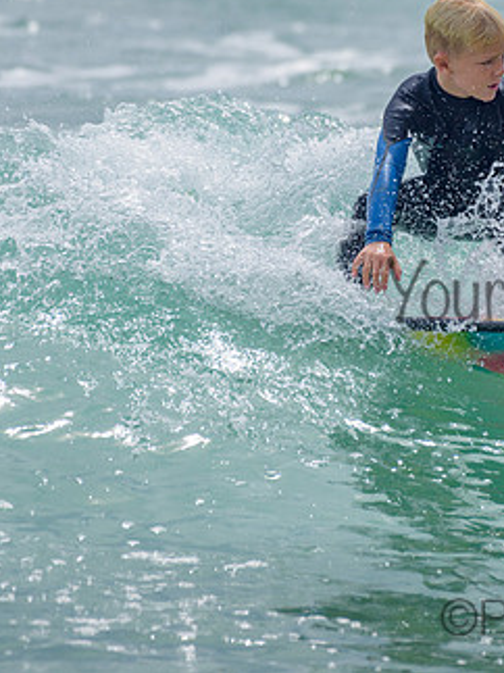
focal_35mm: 1059
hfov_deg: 1.4
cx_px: 466
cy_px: 181
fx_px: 20572
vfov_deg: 1.9
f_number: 5.6
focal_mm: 500
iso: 125
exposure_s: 1/2000
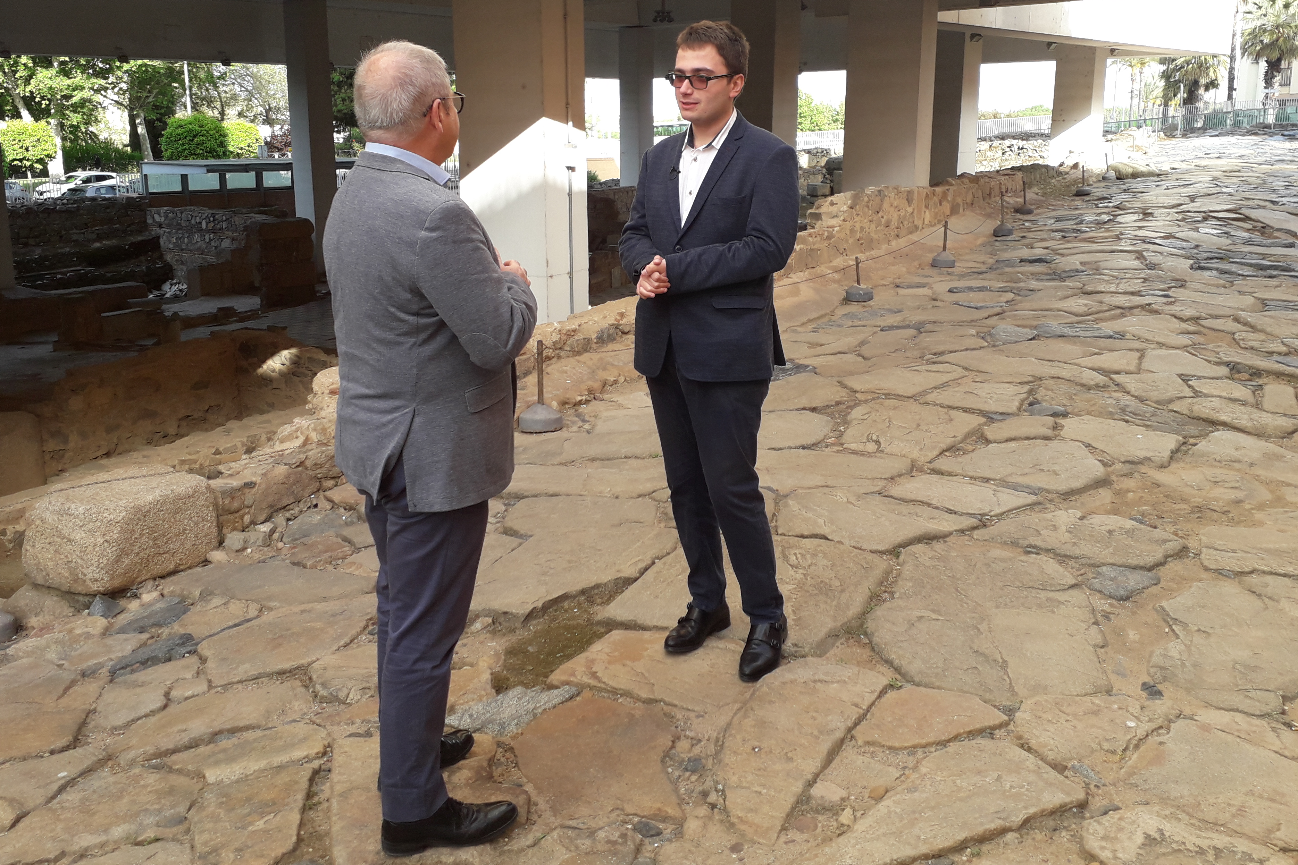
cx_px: 667
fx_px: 1118
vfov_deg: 42.1
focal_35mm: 31
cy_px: 333
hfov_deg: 60.3
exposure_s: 1/249
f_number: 1.9
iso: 40
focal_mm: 3.6
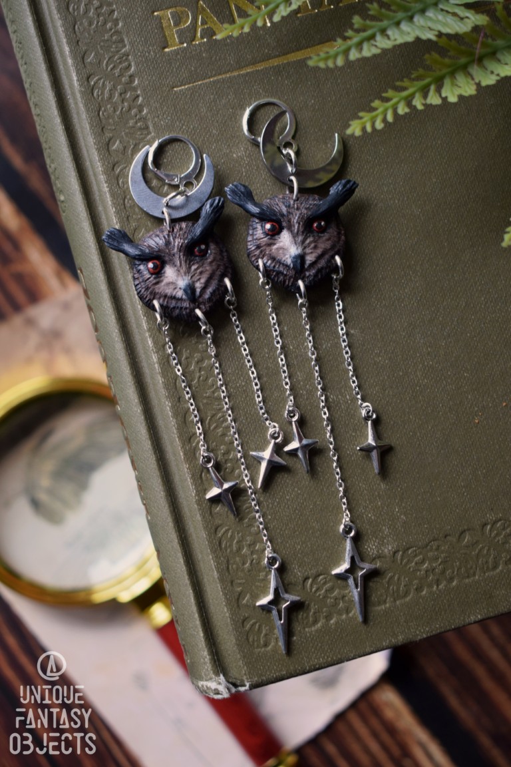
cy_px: 384
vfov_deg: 35.1
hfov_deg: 23.8
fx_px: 1214
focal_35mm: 57
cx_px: 256
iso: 640
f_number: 4.8
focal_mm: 38
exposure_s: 1/60
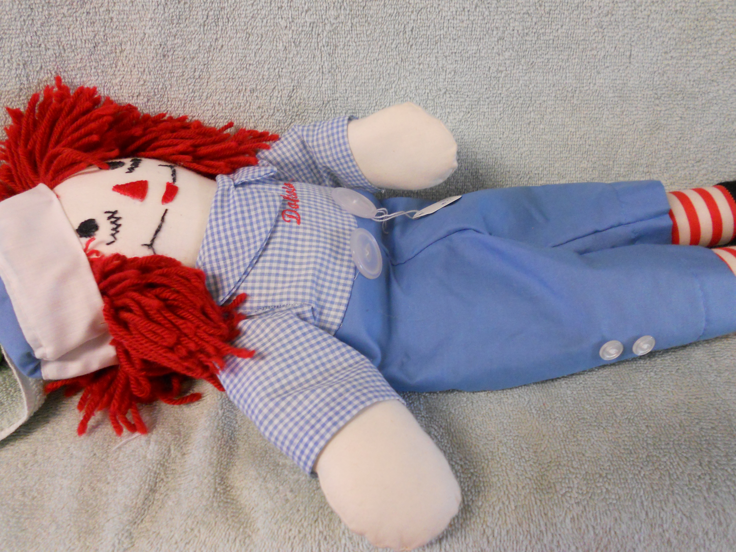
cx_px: 368
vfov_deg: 44.2
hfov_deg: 56.8
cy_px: 276
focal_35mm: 32
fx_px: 680
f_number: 3.5
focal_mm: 5.8
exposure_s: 1/25
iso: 400
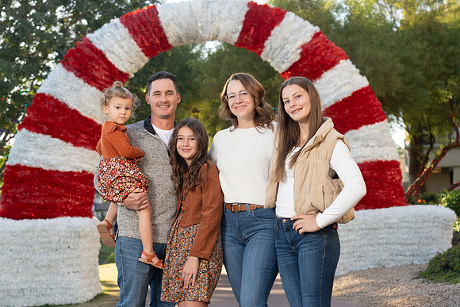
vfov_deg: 23.8
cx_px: 230
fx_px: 728
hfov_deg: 35.0
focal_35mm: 57
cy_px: 154
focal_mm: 57
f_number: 4
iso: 160
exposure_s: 1/200
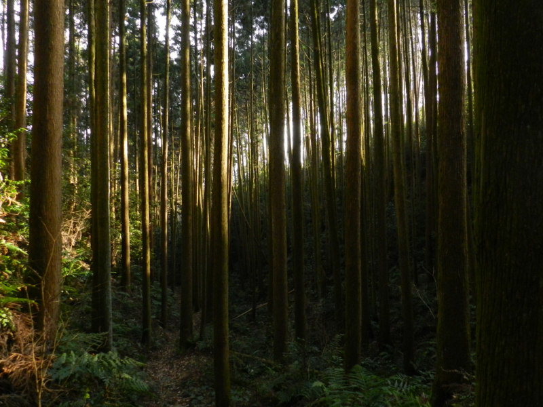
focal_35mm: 32
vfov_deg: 44.2
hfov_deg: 56.8
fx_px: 502
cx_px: 272
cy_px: 204
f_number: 3.7
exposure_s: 1/160
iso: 800
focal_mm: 5.6
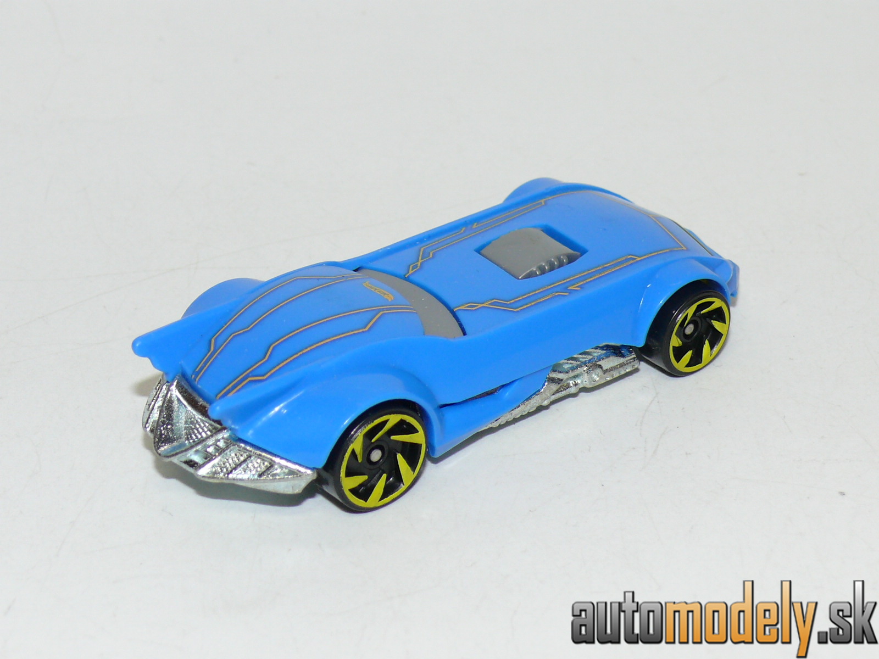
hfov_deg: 19.1
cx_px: 440
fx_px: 2615
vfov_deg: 14.4
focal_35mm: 103
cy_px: 330
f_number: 4
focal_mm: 13.5
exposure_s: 1/30
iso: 100
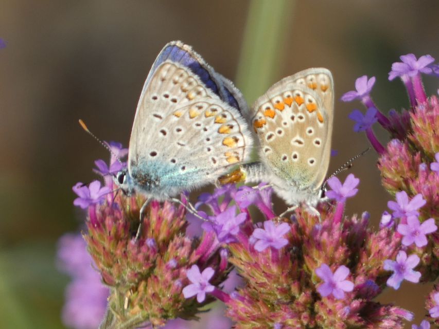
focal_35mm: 1200
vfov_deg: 1.2
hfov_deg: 1.7
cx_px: 220
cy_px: 164
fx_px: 15221
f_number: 5.9
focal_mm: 215
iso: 100
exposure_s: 1/125
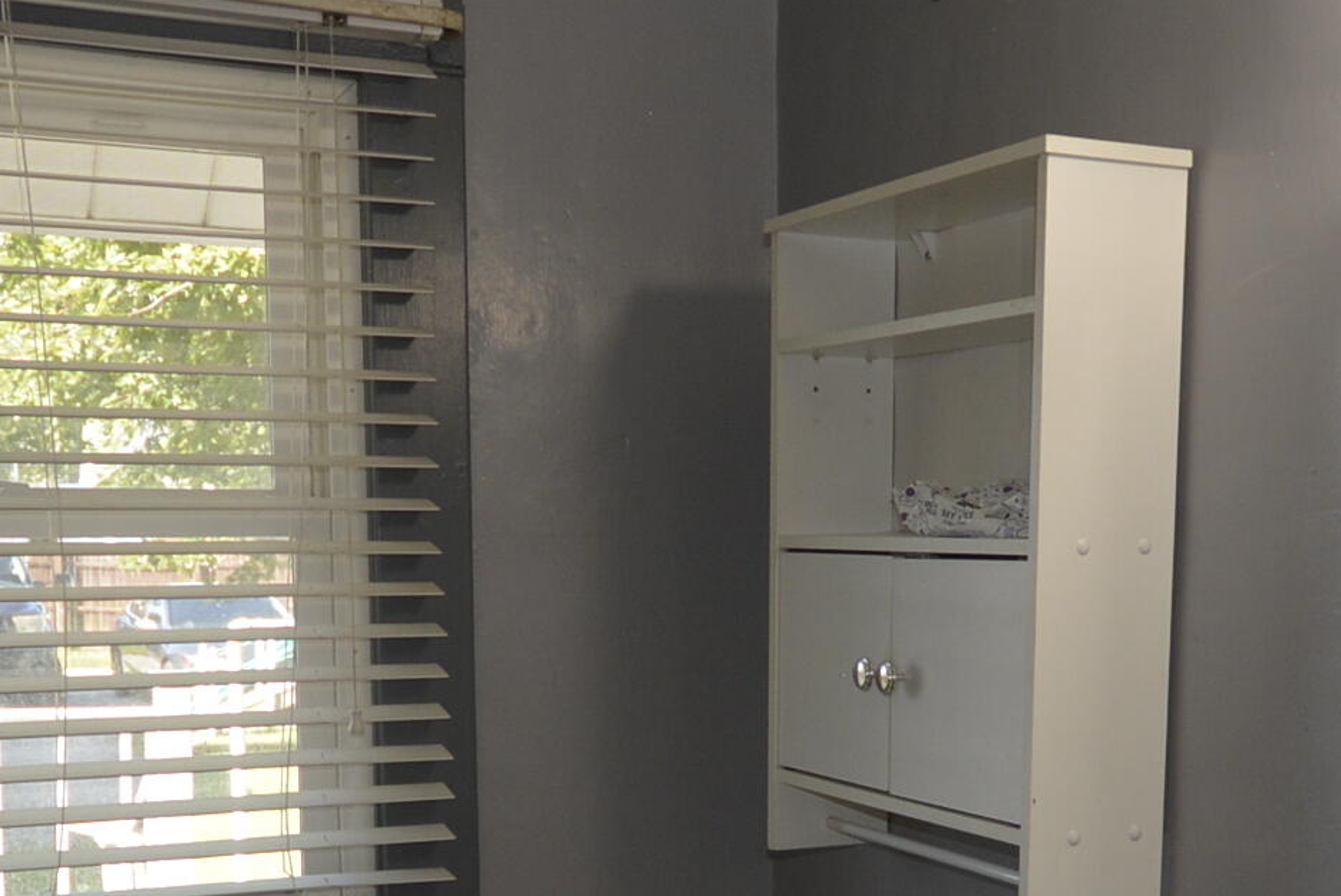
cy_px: 784
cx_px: 711
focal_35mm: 48
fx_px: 1789
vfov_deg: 27.3
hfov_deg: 41.1
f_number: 4
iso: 400
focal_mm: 10
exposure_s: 1/100
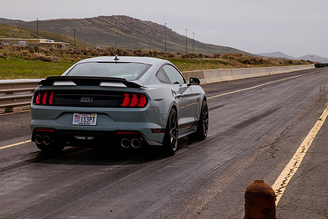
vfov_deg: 14.0
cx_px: 153
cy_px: 118
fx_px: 893
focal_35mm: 98
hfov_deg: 20.8
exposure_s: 1/400
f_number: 11
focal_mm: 78
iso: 200
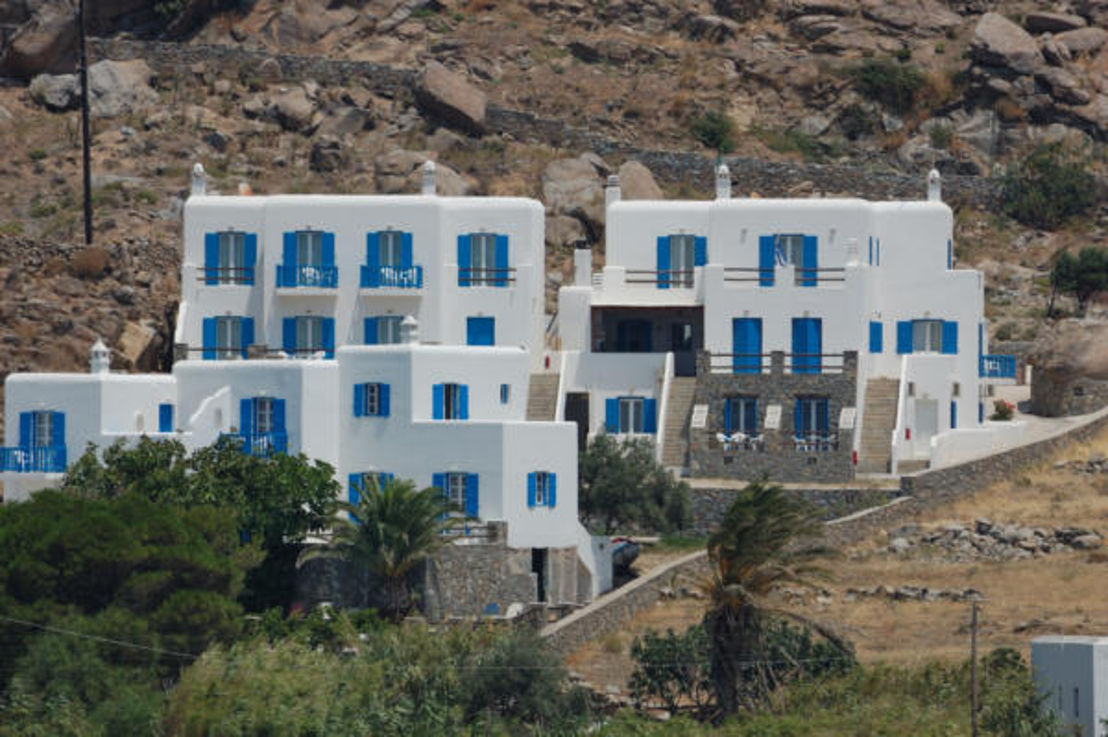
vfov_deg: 3.4
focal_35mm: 405
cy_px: 368
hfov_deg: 5.1
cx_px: 554
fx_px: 12454
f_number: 11
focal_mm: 270
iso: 200
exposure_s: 1/160
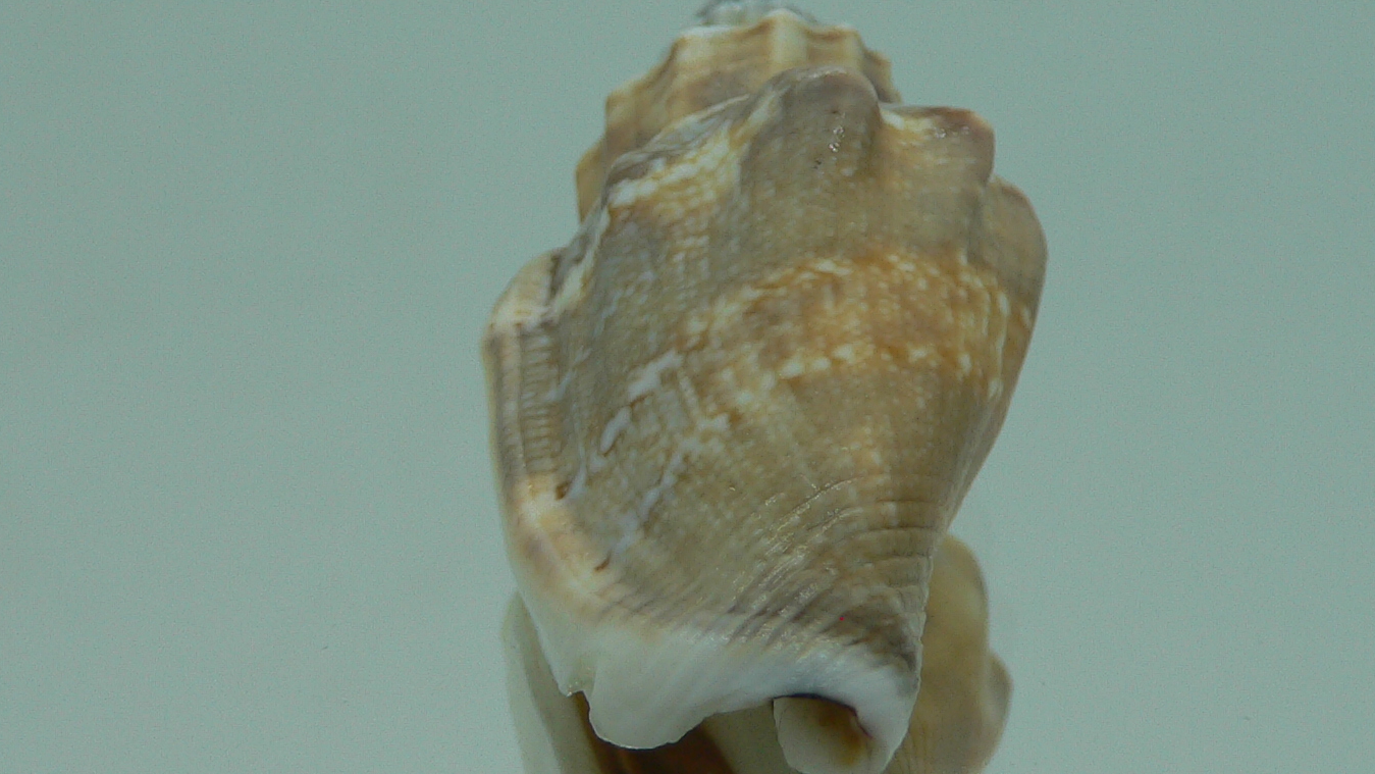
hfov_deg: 36.6
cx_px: 727
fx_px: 2078
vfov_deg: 21.1
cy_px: 467
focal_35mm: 57
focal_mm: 4.6
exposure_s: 1/60
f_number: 2.8
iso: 80
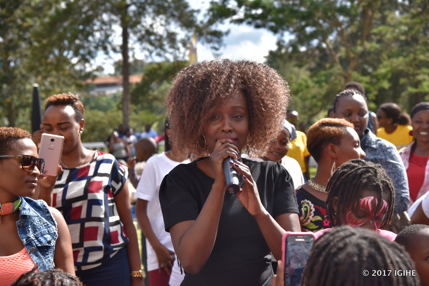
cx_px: 214
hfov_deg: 30.9
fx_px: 775
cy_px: 143
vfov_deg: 20.9
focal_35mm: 65
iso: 250
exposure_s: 1/800
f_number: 5.6
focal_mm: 65
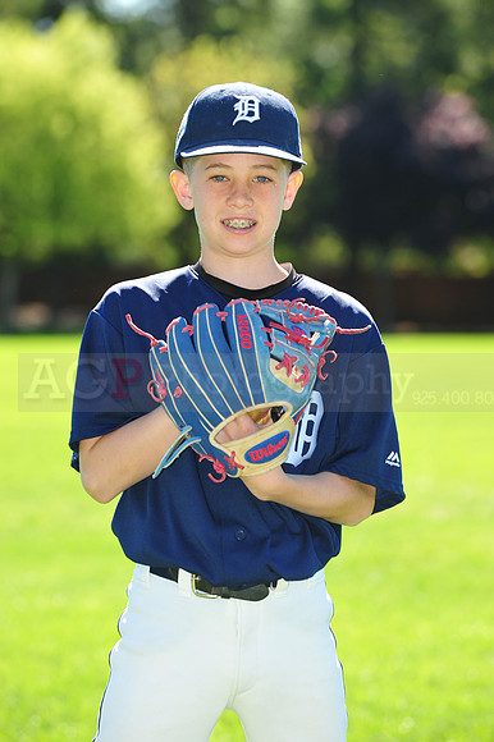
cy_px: 371
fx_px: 4121
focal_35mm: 200
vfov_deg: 10.3
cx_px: 247
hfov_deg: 6.9
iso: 320
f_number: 7.1
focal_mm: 200
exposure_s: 1/320
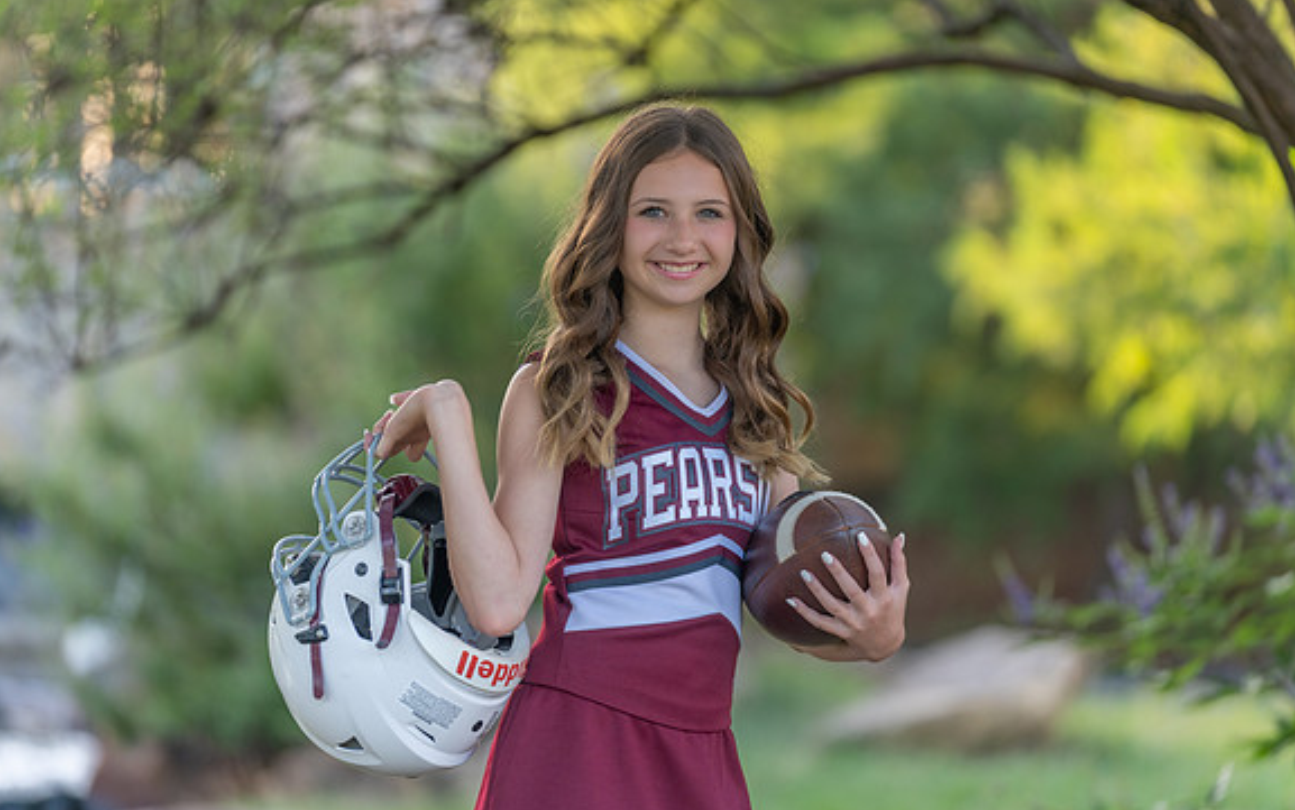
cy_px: 418
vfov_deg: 8.1
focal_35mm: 163
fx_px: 5754
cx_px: 660
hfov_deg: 12.8
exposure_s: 1/320
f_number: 2.8
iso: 320
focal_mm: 156
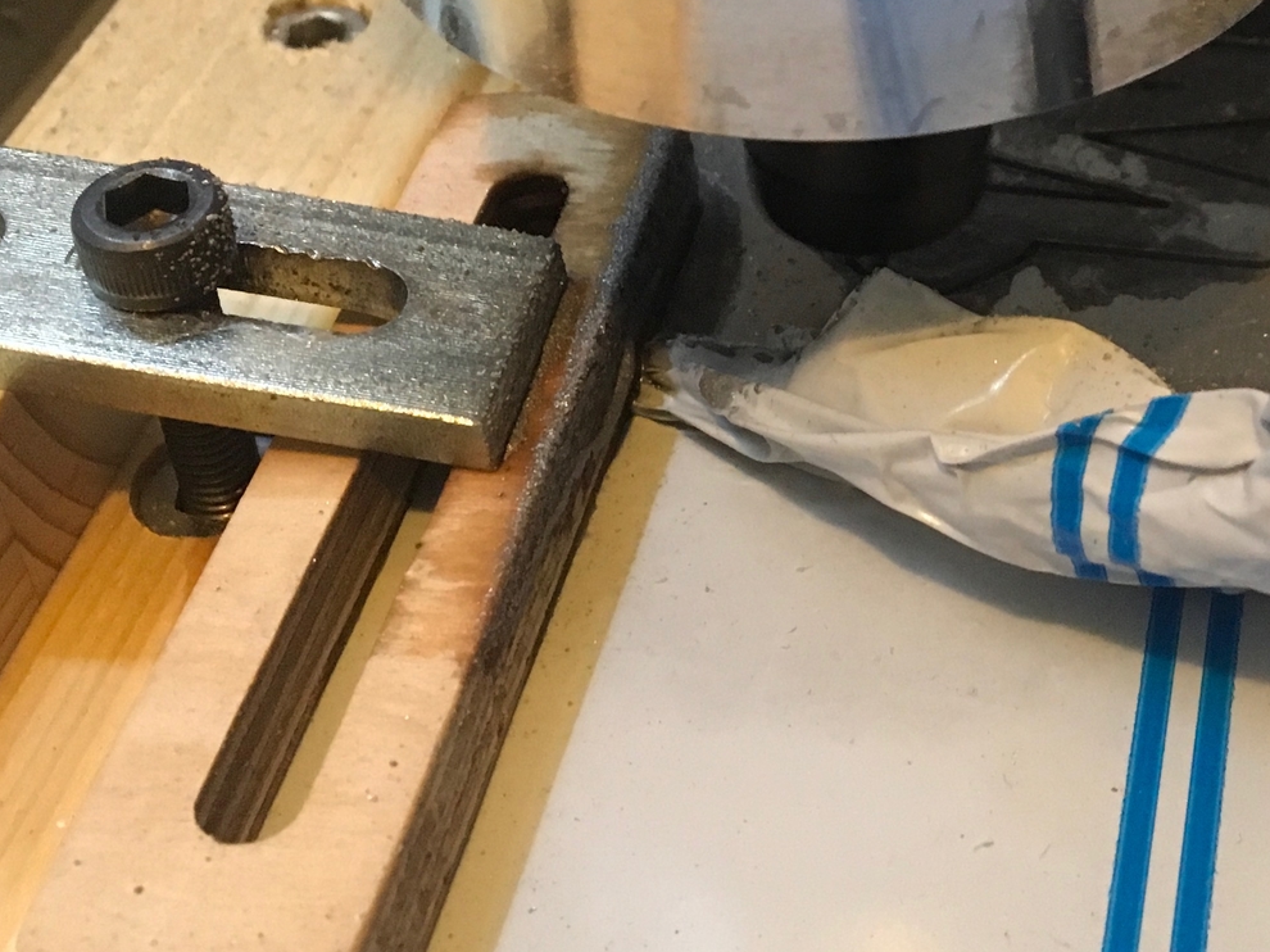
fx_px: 2201
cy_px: 189
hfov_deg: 31.3
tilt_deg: -38.6
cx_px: 1029
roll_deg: +1.1
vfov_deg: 24.0
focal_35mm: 60
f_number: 2.2
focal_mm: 4.15
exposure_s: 1/17
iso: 200
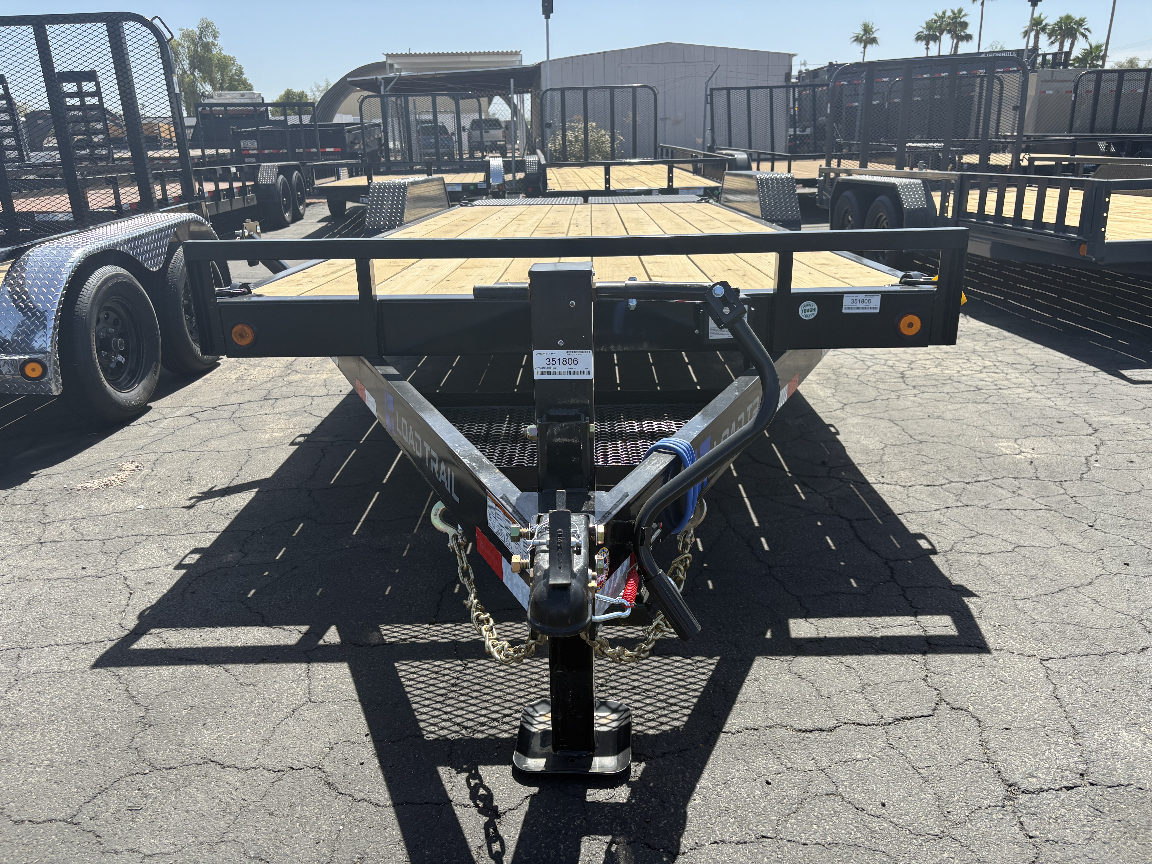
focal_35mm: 26
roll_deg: +1.1
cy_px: 432
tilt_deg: -17.3
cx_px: 576
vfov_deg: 53.1
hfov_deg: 67.3
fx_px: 865
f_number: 1.6
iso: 50
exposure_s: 1/1953
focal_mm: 5.96
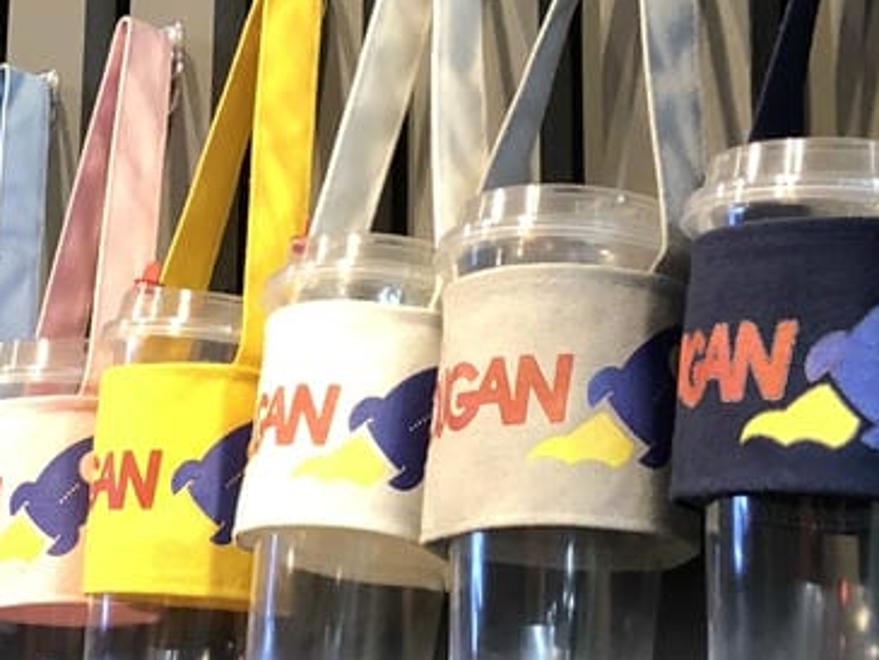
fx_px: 2337
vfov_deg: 16.0
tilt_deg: +14.1
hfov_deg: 21.2
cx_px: 306
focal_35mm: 92
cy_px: 173
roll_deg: -1.2
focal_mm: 3.99
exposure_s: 1/15
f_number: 1.8
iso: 50
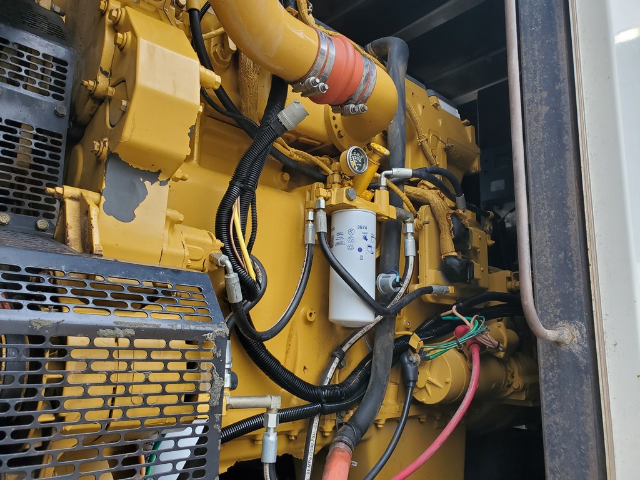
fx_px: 481
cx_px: 320
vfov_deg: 53.1
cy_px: 240
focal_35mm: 26
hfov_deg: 67.3
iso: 64
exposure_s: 1/120
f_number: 2.4
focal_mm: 4.3
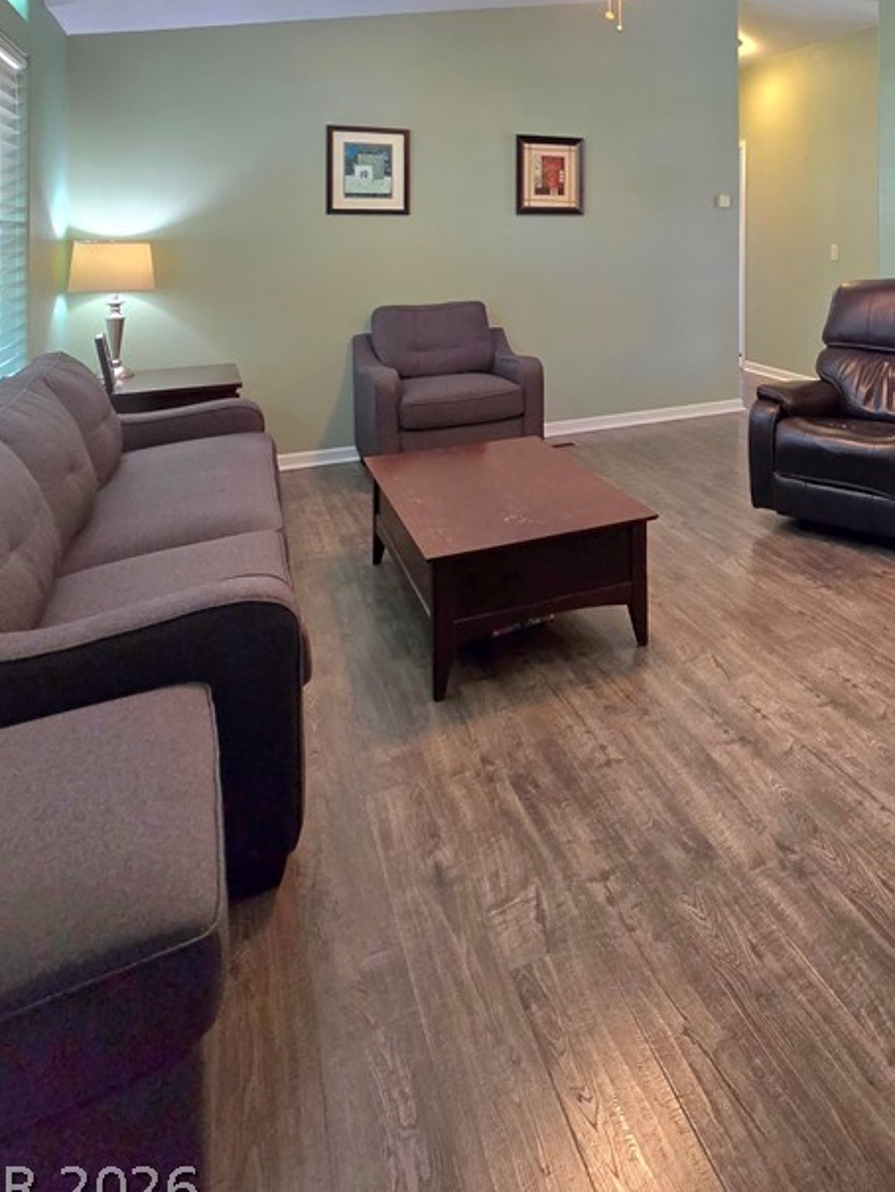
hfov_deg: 57.9
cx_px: 672
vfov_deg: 68.4
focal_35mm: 22
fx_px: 758
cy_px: 225
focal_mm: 2.2
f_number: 2.2
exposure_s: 1/60.2
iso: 160
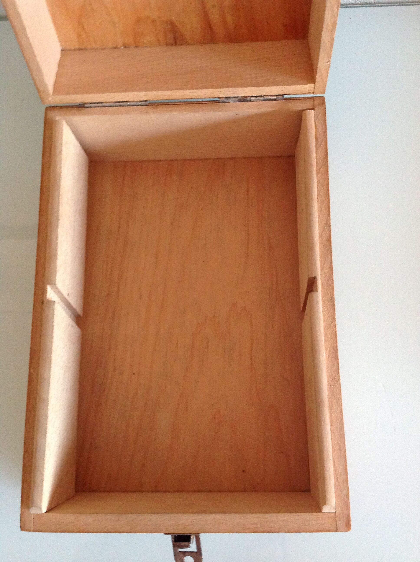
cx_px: 210
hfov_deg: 40.6
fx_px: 568
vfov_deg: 52.7
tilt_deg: -76.4
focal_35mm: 35
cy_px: 281
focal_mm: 4.28
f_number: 2.4
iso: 320
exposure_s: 1/17
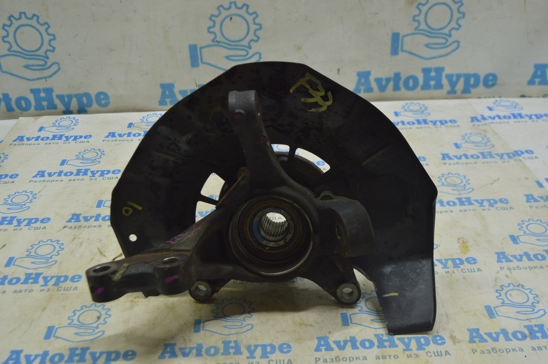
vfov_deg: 31.8
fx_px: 639
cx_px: 274
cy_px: 182
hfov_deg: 46.4
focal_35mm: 42
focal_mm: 28
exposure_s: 1/40
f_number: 5.6
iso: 400
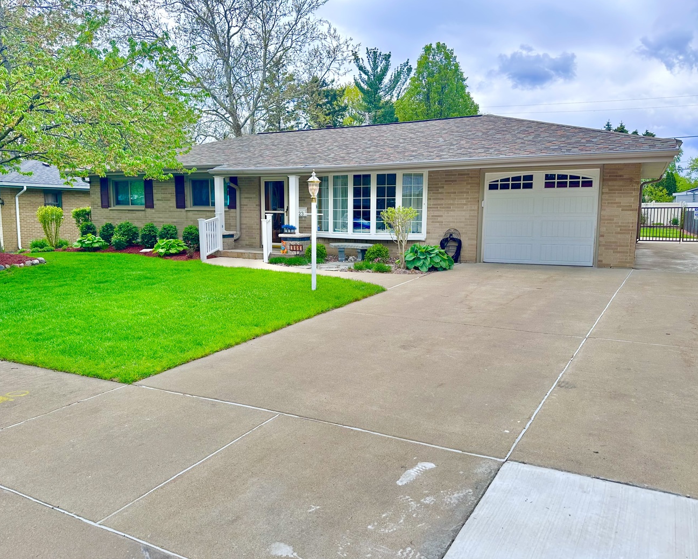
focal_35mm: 26
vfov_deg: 54.9
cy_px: 276
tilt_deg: -6.6
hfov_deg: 66.0
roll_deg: -0.4
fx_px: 537
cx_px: 341
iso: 80
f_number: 1.78
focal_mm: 6.86
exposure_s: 1/1083
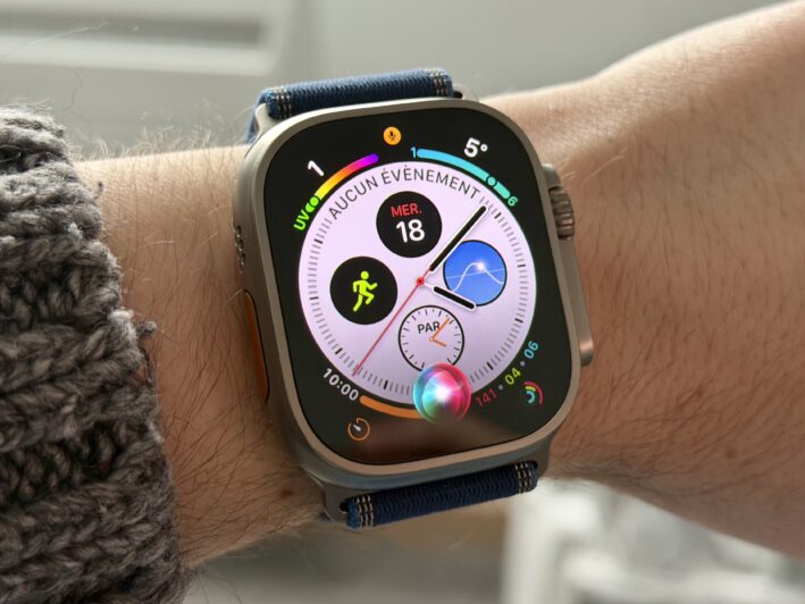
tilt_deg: -29.3
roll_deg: +1.2
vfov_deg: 28.0
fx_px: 1209
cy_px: 287
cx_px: 427
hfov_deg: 36.8
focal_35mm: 52
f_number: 1.78
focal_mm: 6.76
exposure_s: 1/60
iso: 250
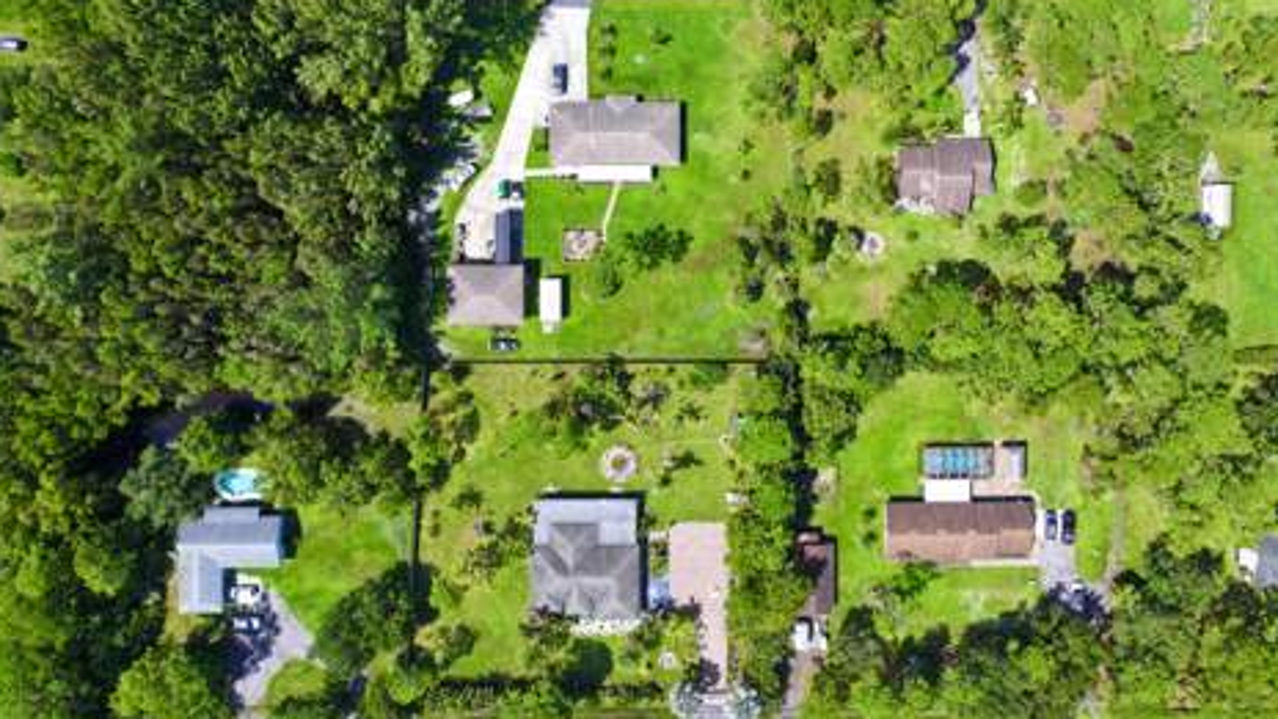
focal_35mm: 27
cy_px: 293
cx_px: 650
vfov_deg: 42.7
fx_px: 915
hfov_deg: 69.9
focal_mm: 12.29
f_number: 2.8
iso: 100
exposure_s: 1/1250
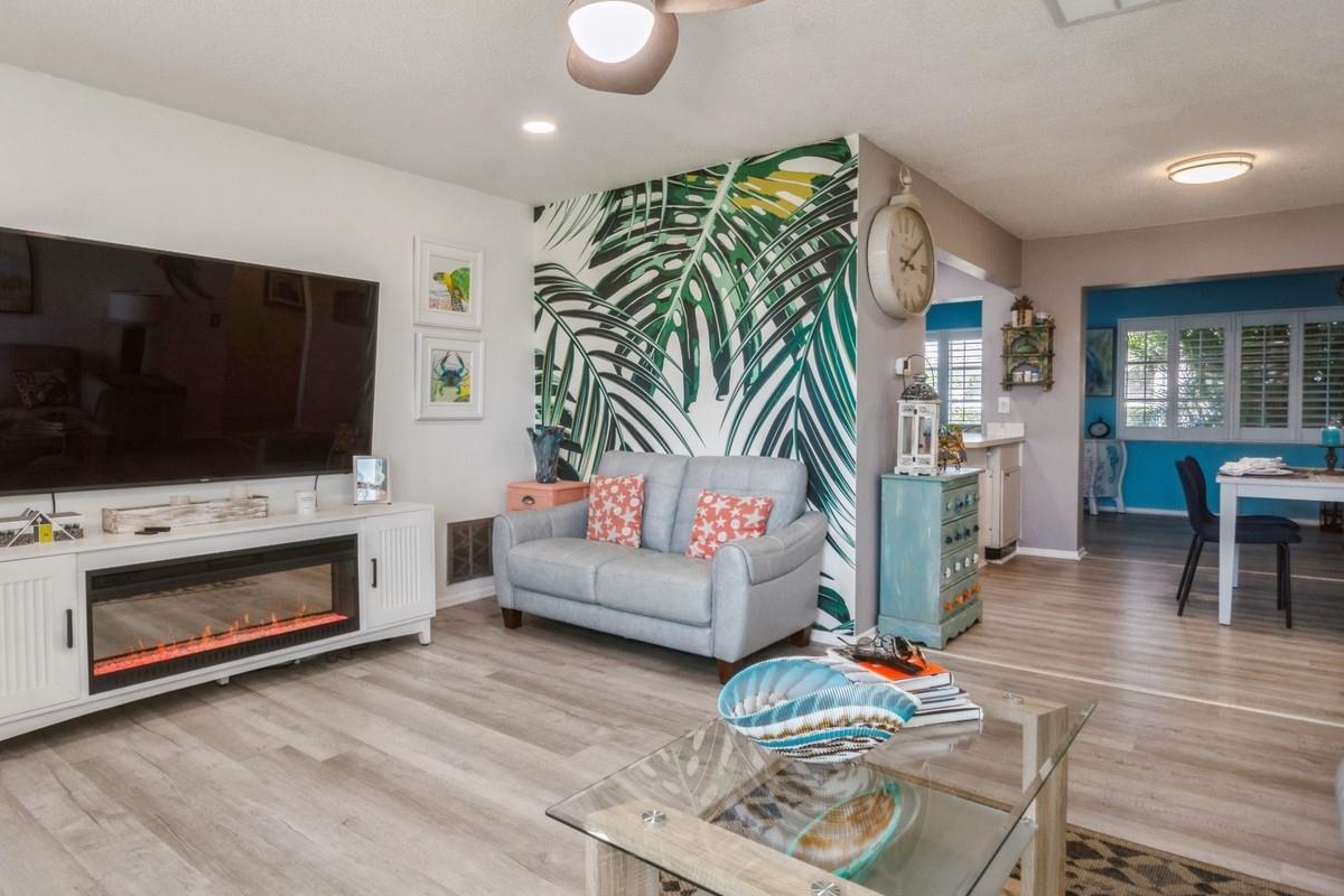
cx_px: 572
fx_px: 747
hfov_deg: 83.4
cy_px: 409
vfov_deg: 61.8
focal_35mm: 20
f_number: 8
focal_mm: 10
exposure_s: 1/25
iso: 200
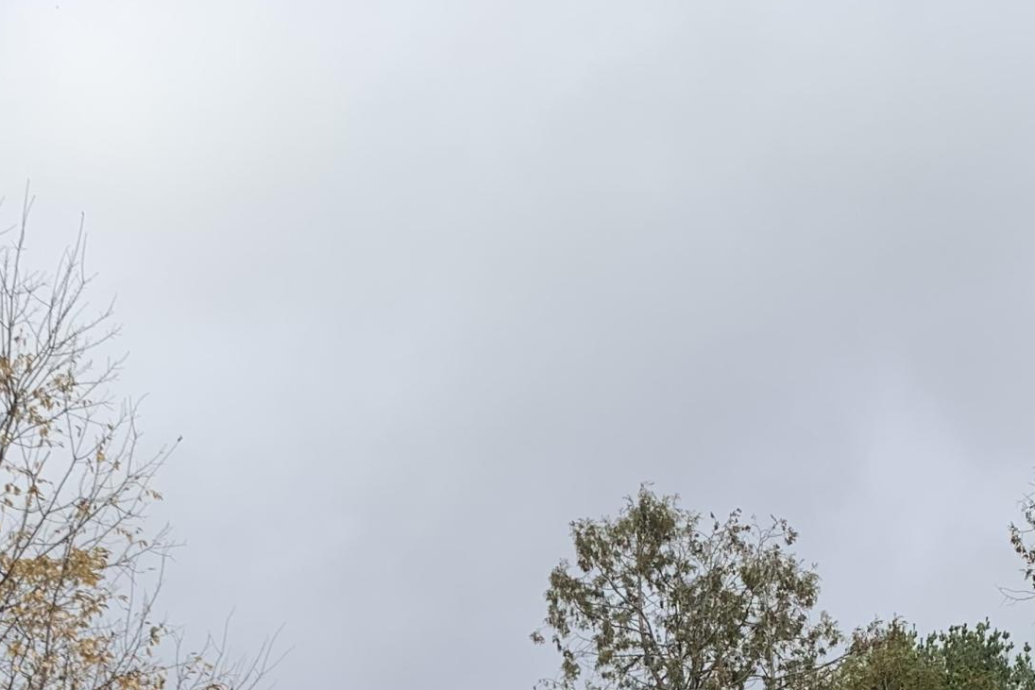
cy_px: 1038
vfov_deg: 16.7
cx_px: 285
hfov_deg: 27.0
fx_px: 2128
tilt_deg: +16.3
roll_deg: +0.9
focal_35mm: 74
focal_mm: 4.25
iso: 25
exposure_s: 1/1718
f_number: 1.8
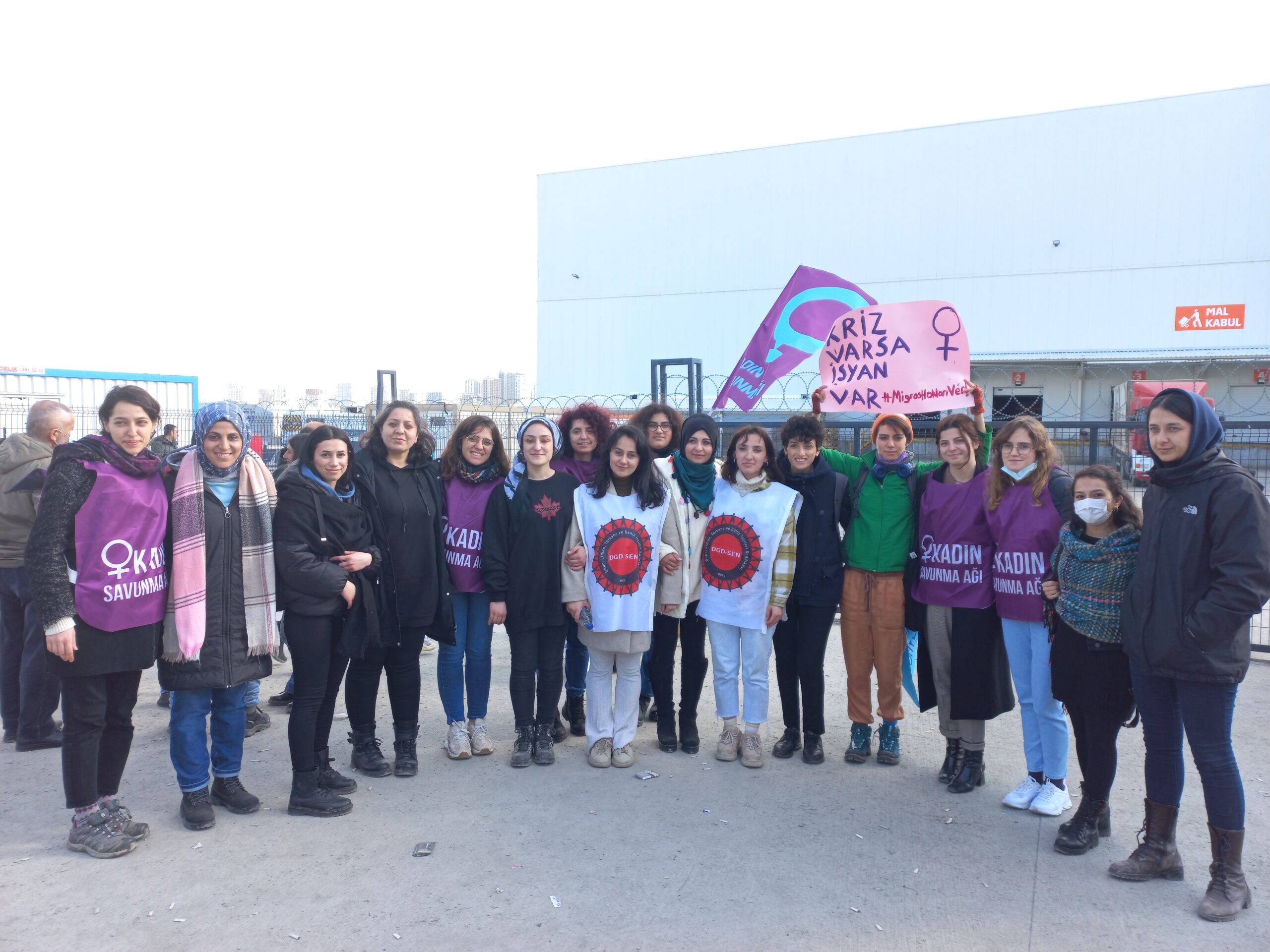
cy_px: 476
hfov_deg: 69.4
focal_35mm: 25
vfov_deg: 54.9
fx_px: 917
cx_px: 635
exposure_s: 1/108
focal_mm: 4.6
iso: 25
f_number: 1.8
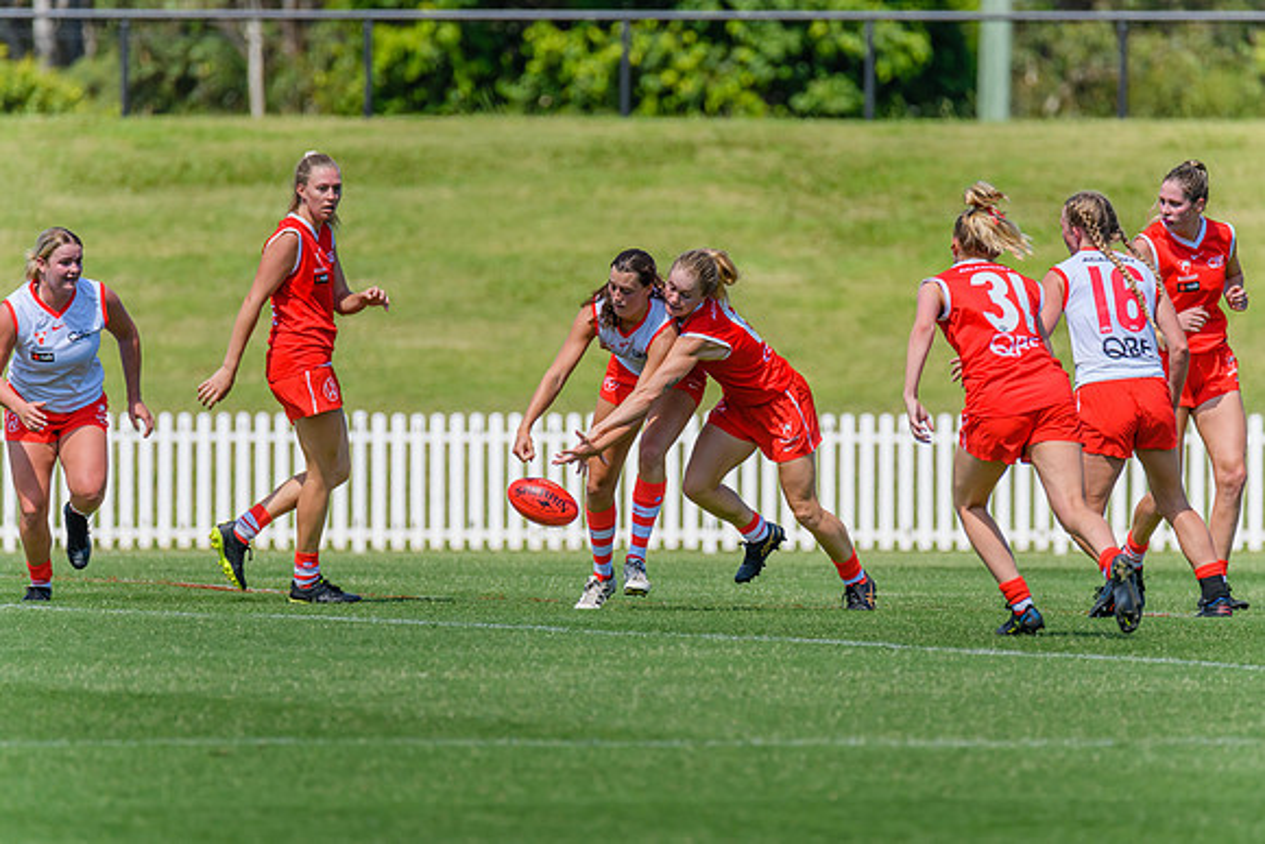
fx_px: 22164
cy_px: 429
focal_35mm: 631
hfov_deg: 3.3
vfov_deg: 2.2
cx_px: 655
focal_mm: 600
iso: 800
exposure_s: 1/2000
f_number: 9
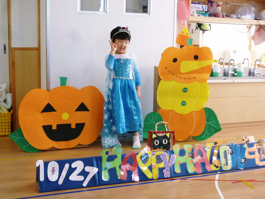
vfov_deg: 30.9
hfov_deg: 40.4
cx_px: 132
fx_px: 360
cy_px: 100
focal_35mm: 47
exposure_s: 1/80
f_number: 3.4
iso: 320
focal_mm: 8.4
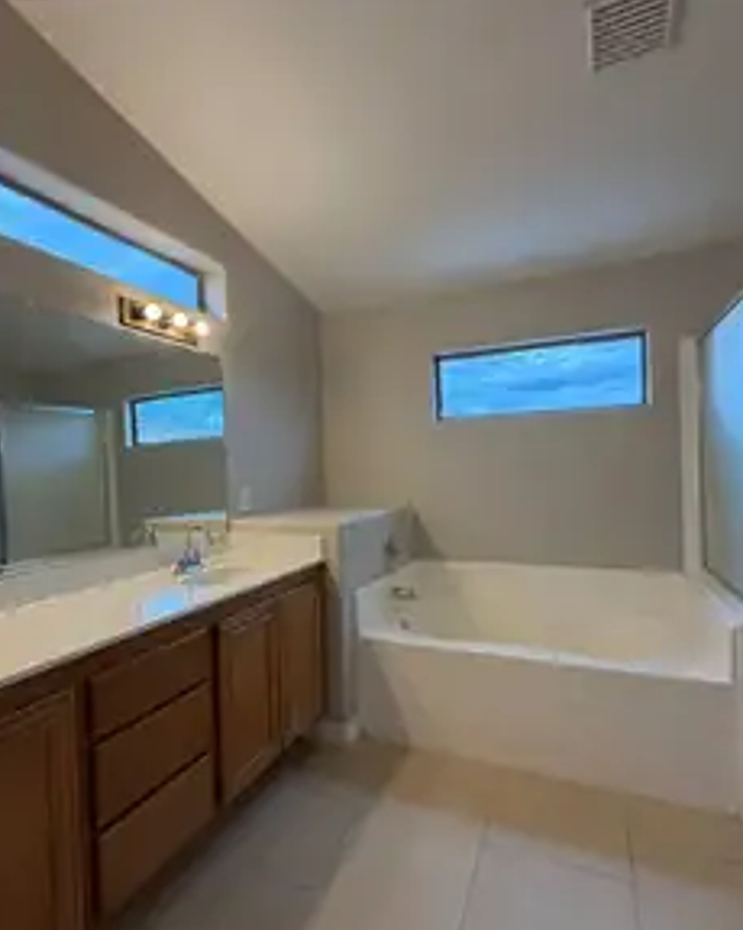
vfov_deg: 83.3
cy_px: 475
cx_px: 326
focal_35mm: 19
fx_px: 523
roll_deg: +2.2
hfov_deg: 70.5
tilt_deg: -0.9
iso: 100
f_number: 2.2
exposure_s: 1/120
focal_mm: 2.22
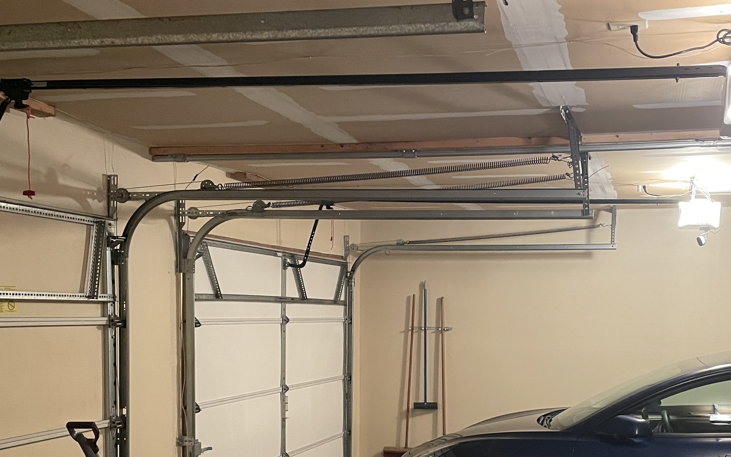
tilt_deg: -3.8
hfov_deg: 45.8
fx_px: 857
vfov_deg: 29.2
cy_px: 370
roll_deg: -0.5
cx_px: 458
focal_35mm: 43
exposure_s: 1/40
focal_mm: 4.2
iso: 500
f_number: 1.6
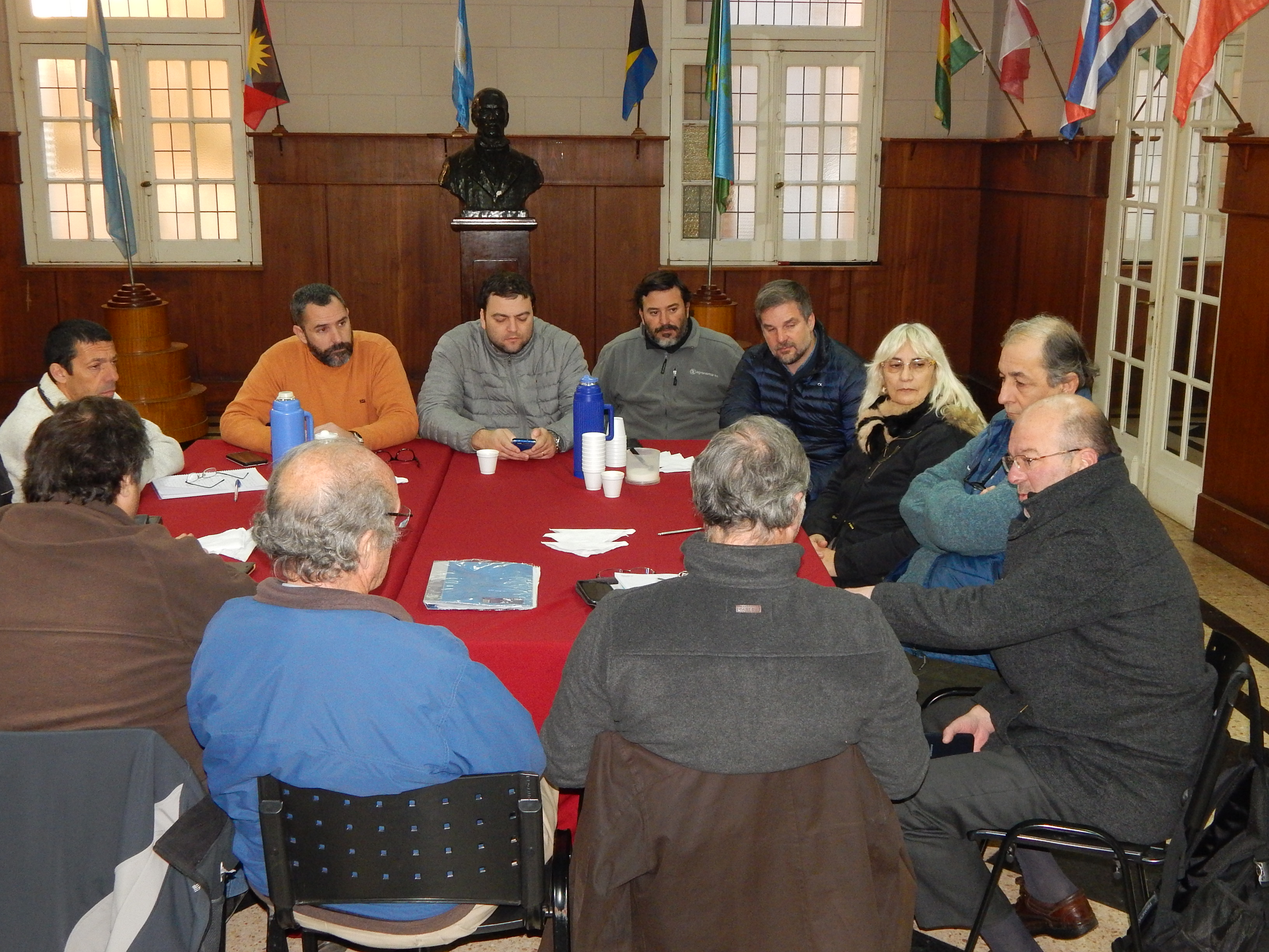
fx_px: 1393
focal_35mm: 38
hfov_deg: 49.0
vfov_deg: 37.7
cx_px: 634
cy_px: 476
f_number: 3.4
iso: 560
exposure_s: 1/30
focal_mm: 6.8
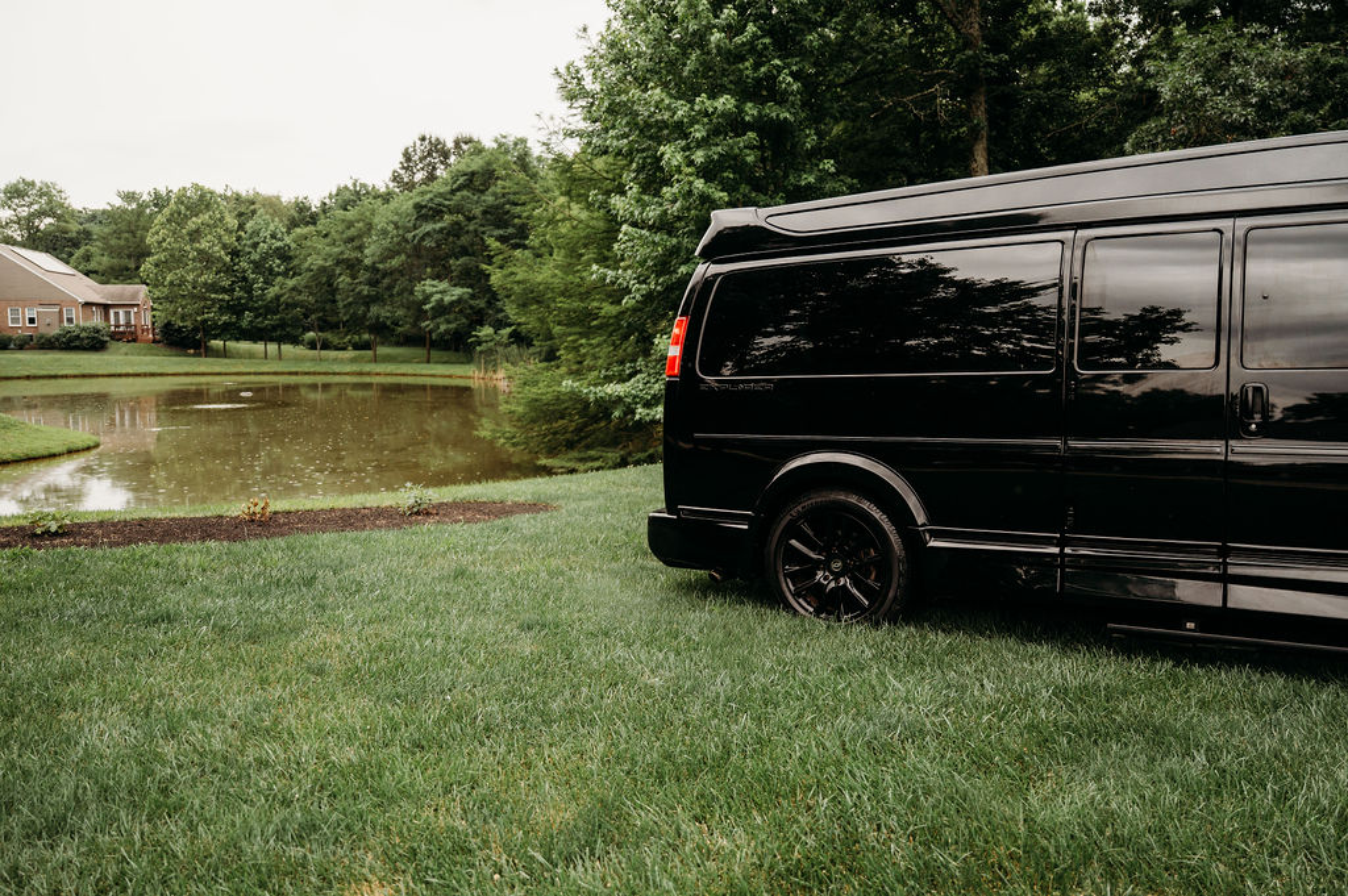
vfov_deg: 44.2
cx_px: 674
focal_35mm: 30
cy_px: 448
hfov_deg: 62.8
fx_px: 1104
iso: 640
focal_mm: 29.5
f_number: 2.8
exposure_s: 1/1000
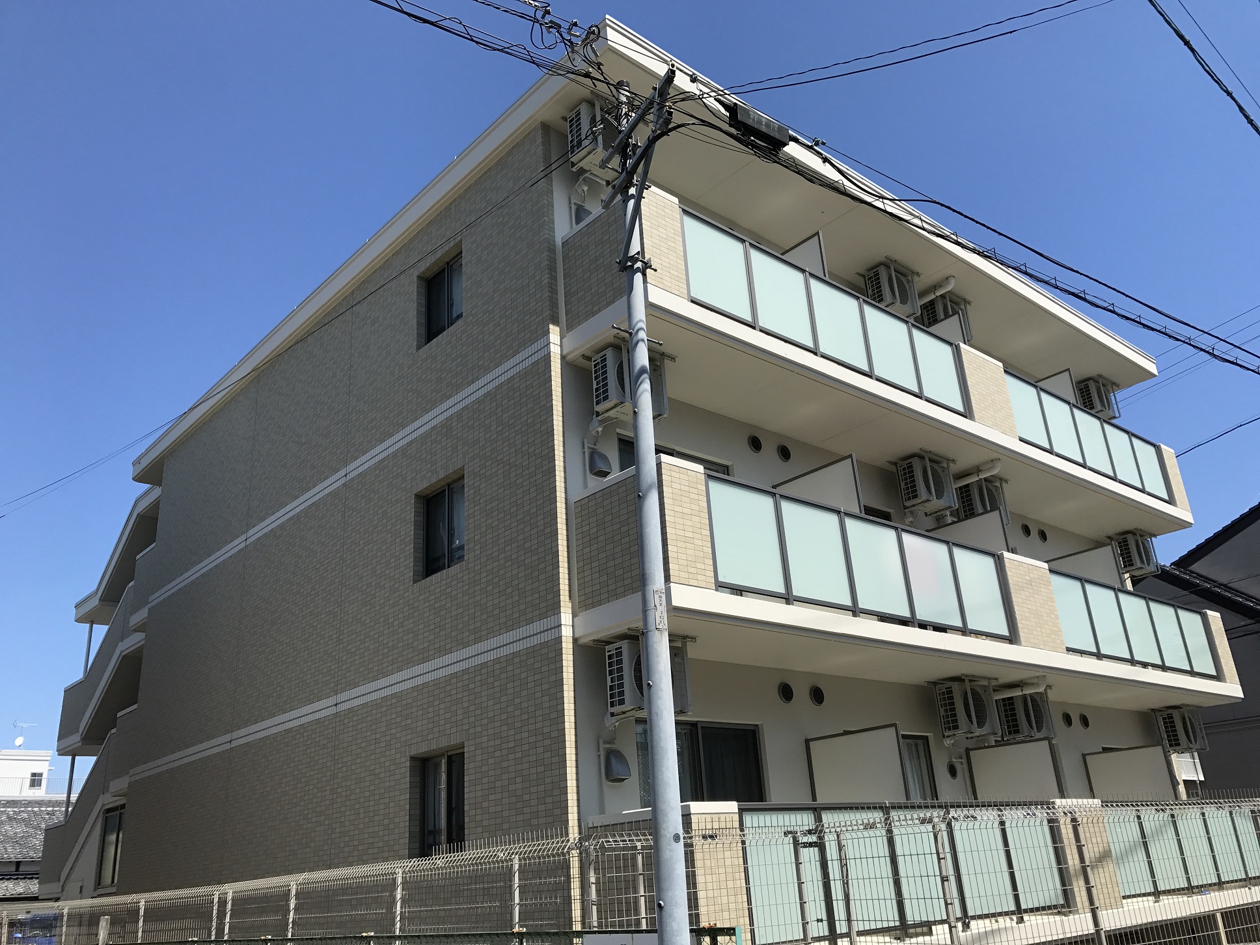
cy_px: 472
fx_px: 1019
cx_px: 630
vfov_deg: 49.7
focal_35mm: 28
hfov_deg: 63.4
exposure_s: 1/2398
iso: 20
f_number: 1.8
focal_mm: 3.99
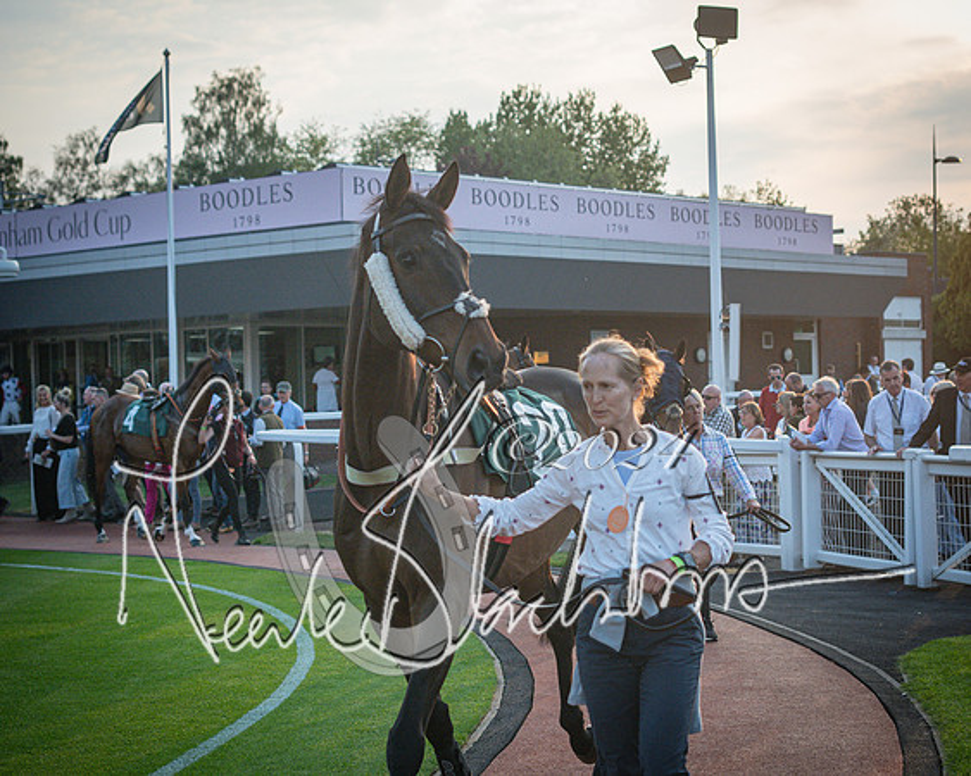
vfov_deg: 22.2
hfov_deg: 27.4
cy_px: 405
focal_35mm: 69
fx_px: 1981
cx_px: 622
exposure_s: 1/3200
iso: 640
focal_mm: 50
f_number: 3.5
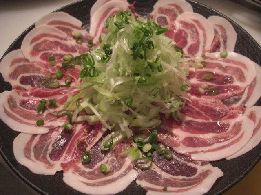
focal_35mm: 38
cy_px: 98
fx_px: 287
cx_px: 130
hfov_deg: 49.0
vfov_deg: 37.7
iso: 800
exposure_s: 1/40
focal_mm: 7.9
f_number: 2.8
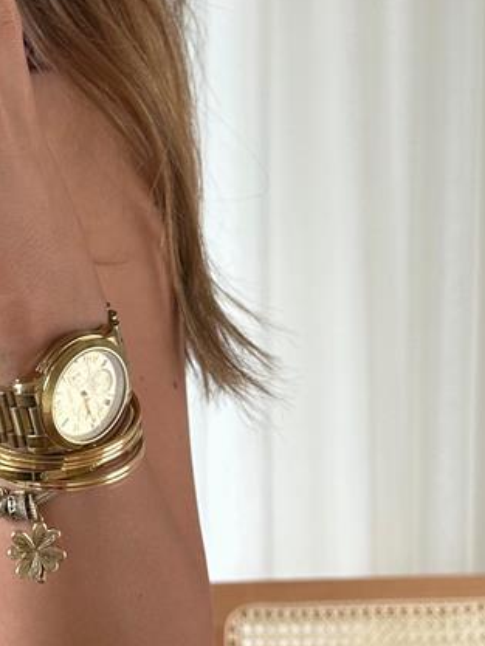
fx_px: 1718
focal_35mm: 92
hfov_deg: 15.6
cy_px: 287
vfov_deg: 21.3
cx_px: -64
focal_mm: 6.86
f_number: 1.78
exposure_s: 1/121
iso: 100
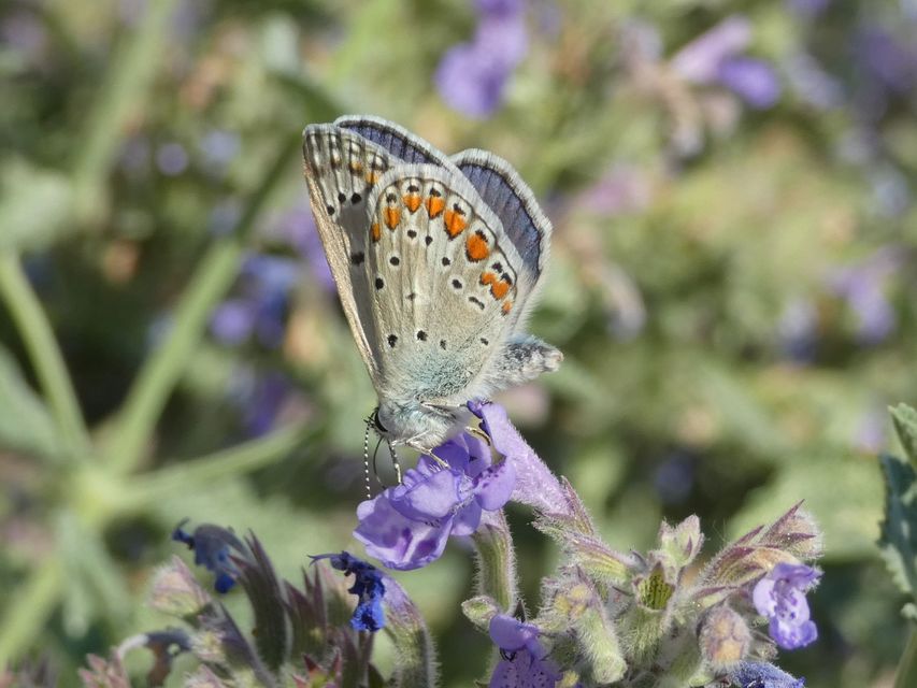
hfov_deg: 16.8
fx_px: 3100
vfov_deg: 12.7
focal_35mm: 117
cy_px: 344
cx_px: 458
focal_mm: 21
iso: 80
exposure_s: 1/125
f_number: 5.1
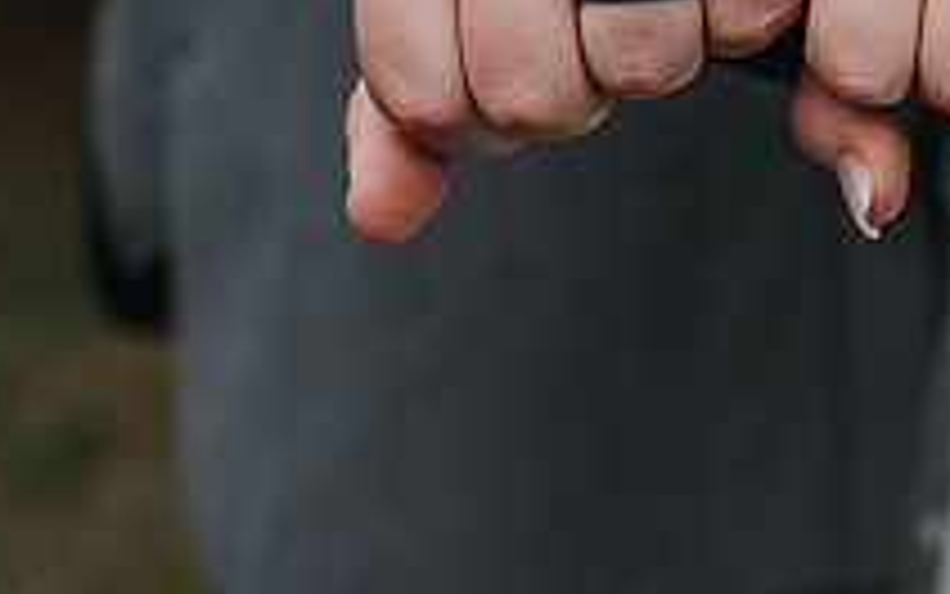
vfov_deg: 13.1
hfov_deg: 20.9
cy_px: -38
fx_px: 2538
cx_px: 810
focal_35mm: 98
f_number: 3.2
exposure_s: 1/1000
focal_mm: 35
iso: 160
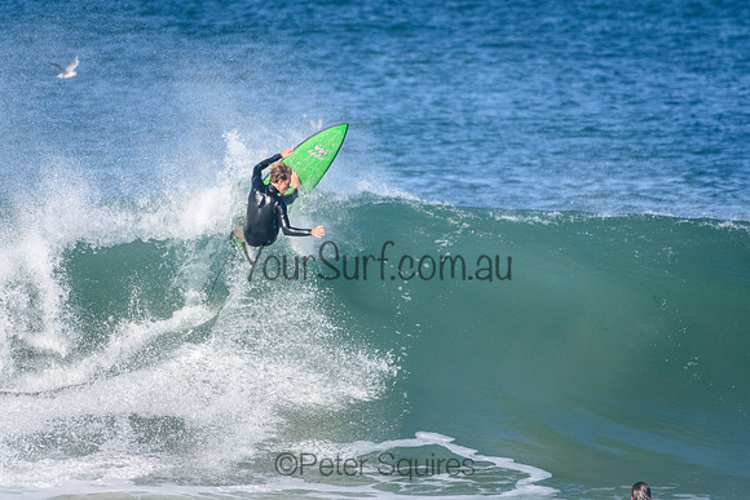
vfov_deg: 1.8
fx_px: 15630
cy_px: 250
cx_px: 375
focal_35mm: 750
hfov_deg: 2.7
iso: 800
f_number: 5.6
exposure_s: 1/4000
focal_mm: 500
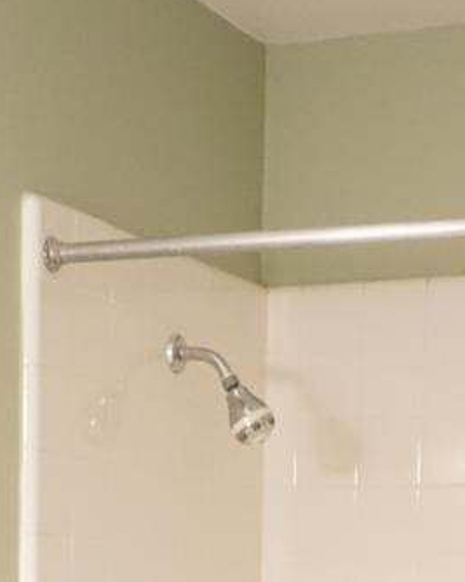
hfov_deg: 14.3
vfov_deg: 15.8
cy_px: 965
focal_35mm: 108
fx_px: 1859
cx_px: 199
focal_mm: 32
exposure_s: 1/60
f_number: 4.5
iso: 5000
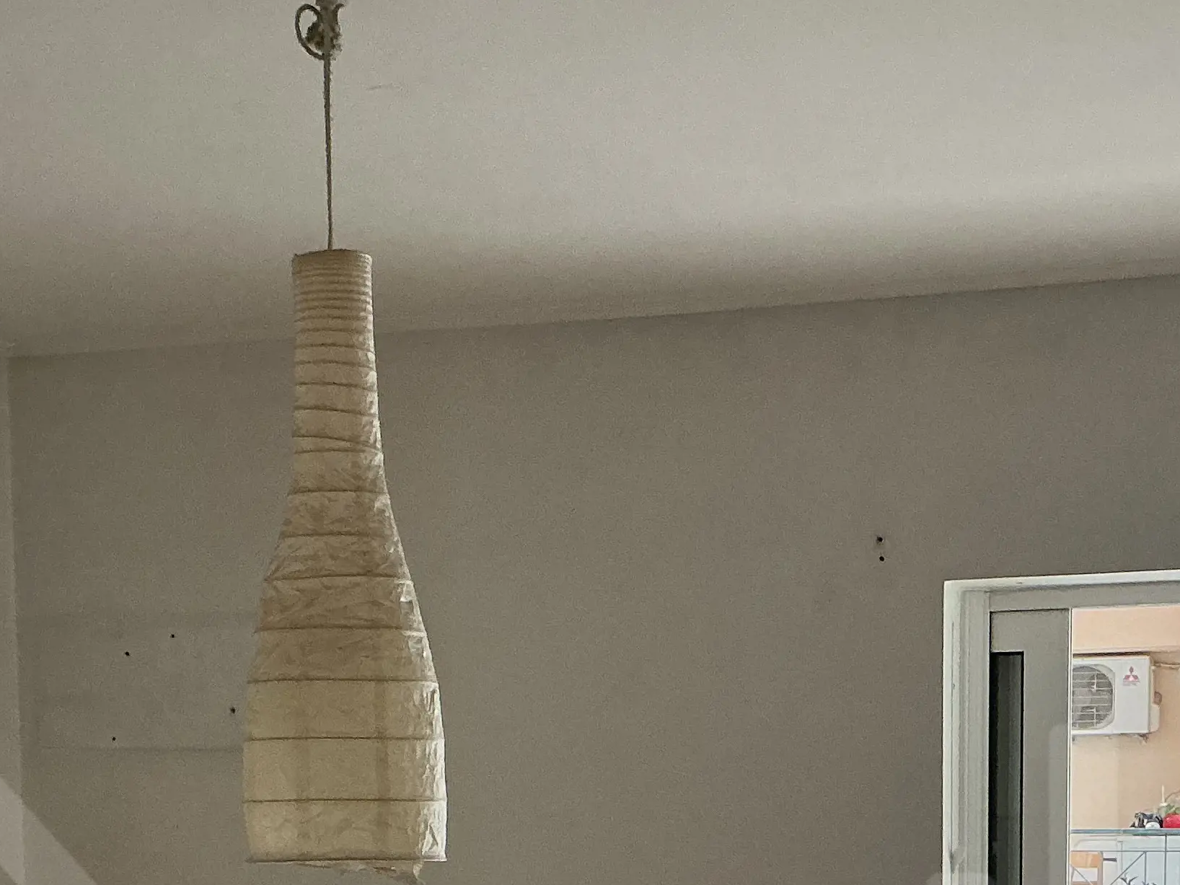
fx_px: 2352
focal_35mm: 69
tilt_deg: -5.3
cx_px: 659
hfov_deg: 28.1
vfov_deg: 20.3
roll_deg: +0.9
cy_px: 990
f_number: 1.8
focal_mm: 3
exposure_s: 1/60
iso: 100
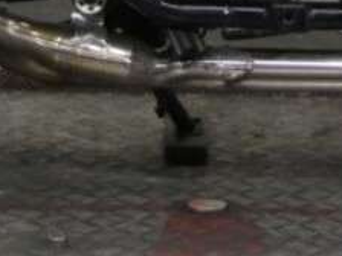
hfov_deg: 9.9
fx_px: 1976
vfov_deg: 7.1
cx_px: 241
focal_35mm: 200
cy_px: -326
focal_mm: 6.3
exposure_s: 1/80
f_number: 3.7
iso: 500
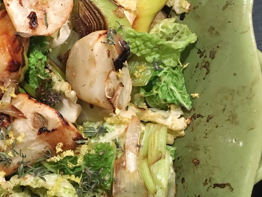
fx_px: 583
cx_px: -45
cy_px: 146
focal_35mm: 77
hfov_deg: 23.4
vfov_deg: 19.0
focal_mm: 4.15
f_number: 2.2
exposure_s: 1/33
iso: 200
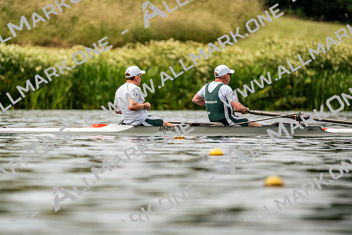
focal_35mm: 600
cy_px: 118
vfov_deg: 2.3
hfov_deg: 3.4
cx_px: 176
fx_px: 5868
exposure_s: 1/2000
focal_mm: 600
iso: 320
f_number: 6.3
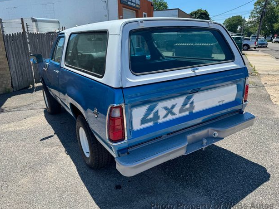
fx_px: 202
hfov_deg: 69.4
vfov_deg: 54.9
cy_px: 107
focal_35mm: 25
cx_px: 144
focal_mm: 6.76
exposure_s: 1/2833
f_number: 1.78
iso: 80
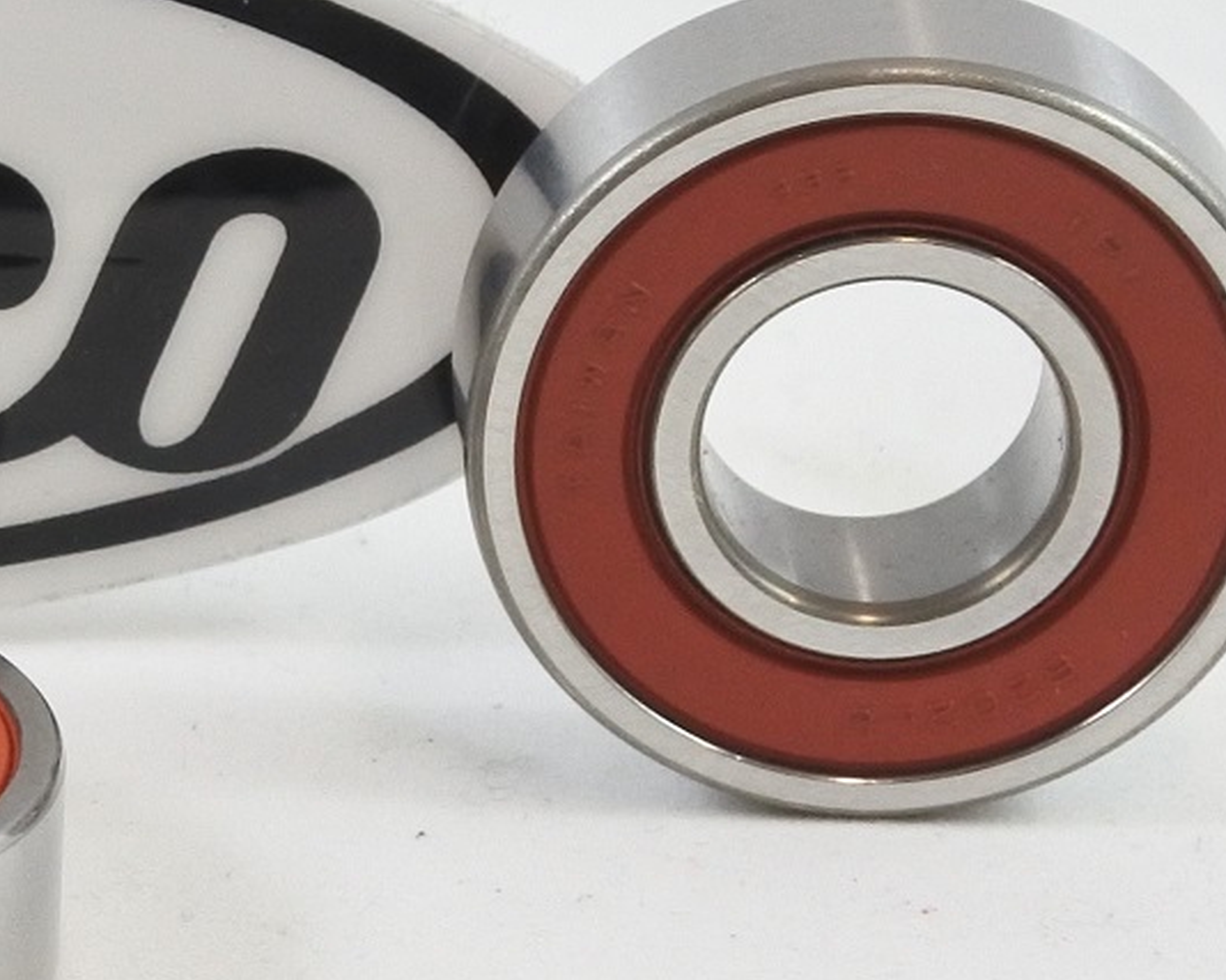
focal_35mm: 192
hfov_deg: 9.8
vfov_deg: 8.0
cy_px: 333
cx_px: -452
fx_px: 6965
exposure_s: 1/125
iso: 560
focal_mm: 21.8
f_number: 4.8
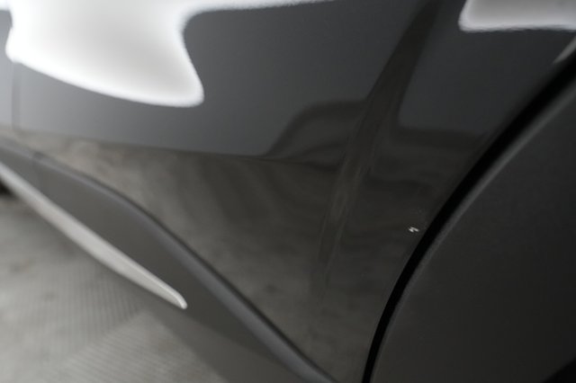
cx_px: 288
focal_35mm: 28
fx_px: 448
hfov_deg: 65.5
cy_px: 192
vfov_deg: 46.4
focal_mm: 28
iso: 5000
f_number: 4.5
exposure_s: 1/100
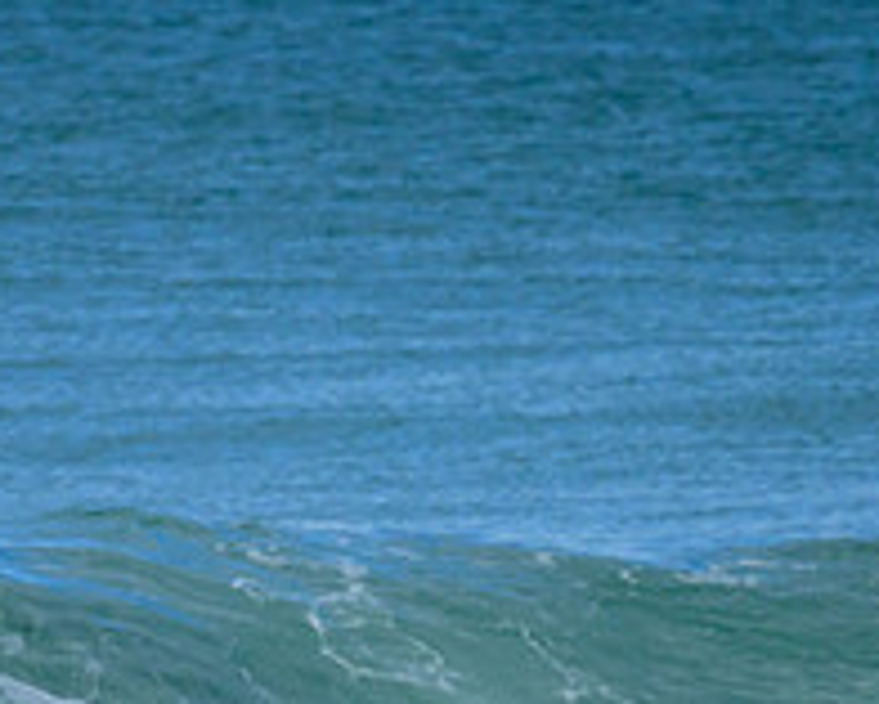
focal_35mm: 2222
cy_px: 787
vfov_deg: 0.7
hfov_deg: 0.9
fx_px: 57834
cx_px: 202
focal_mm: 800
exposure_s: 1/2000
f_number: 11
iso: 1000
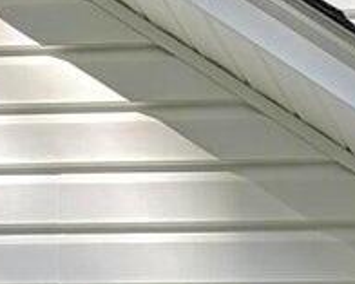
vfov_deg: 5.9
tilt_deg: +0.8
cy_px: 1266
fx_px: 2176
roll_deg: +0.1
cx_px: 1003
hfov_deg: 8.2
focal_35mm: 207
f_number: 1.6
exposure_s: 1/708
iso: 50
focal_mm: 5.96
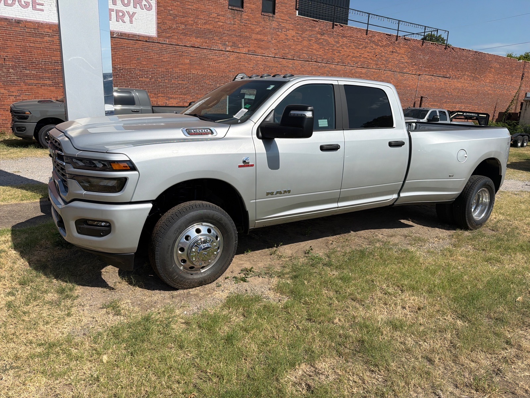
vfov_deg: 56.8
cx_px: 265
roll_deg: +0.7
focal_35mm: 24
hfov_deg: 71.6
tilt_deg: -13.6
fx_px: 367
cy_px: 199
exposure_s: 1/10309
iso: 100
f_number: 1.78
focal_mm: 6.76
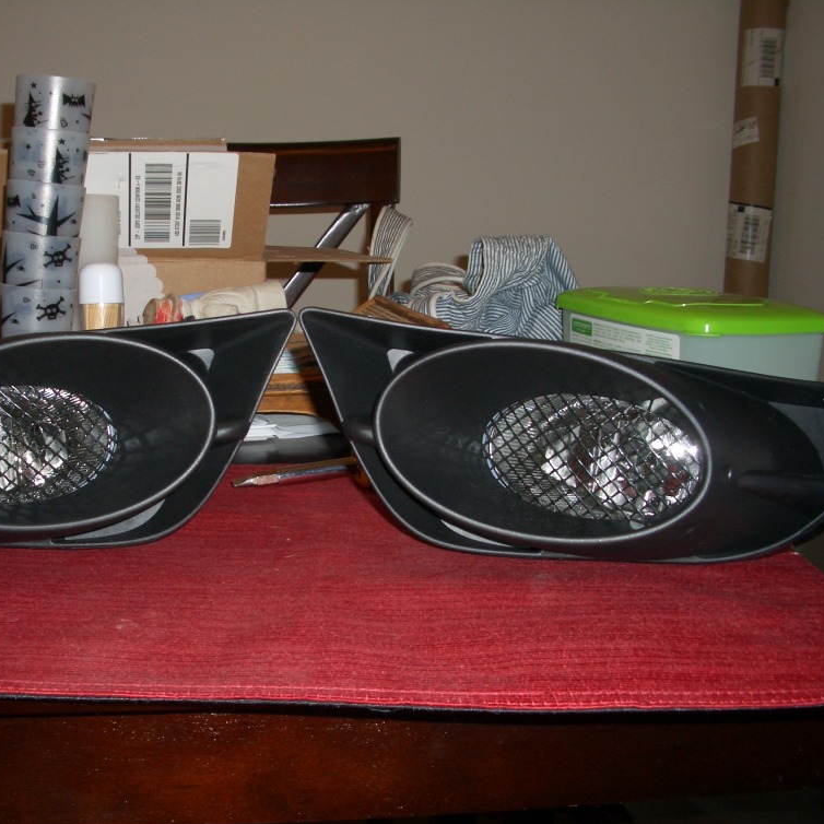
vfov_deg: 40.0
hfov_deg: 39.7
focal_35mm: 42
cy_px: 417
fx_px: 1131
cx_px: 305
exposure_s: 1/60
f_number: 4.3
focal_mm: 5.8
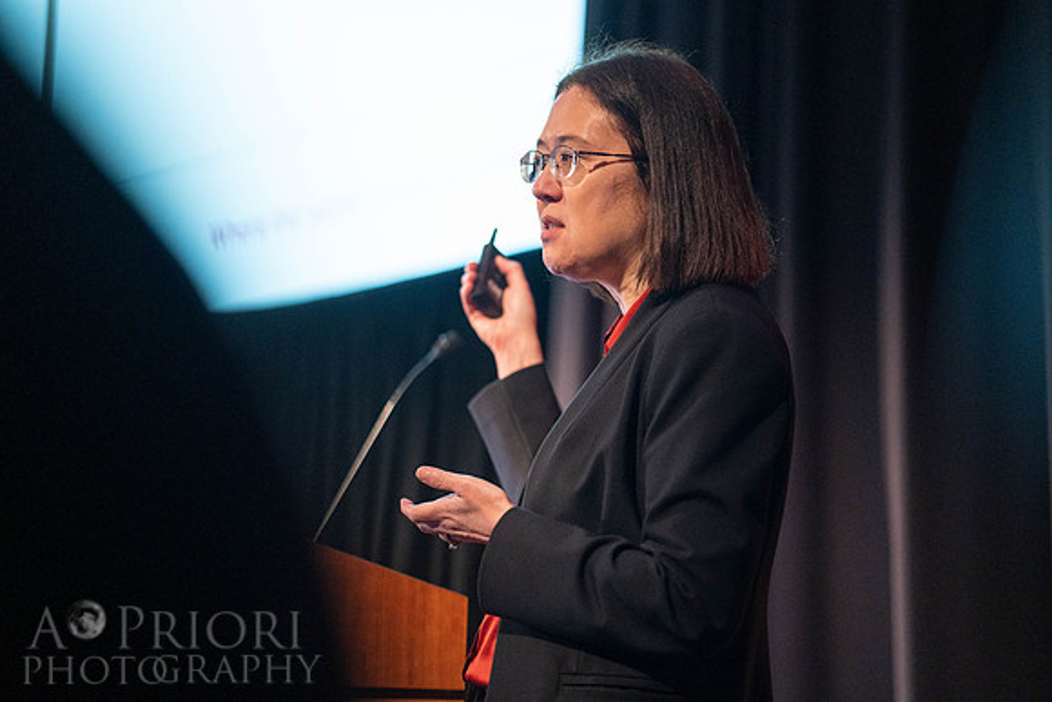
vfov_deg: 16.1
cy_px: 351
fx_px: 2484
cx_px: 526
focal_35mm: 85
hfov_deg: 23.9
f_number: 1.8
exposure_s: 1/200
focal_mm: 85
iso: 3200
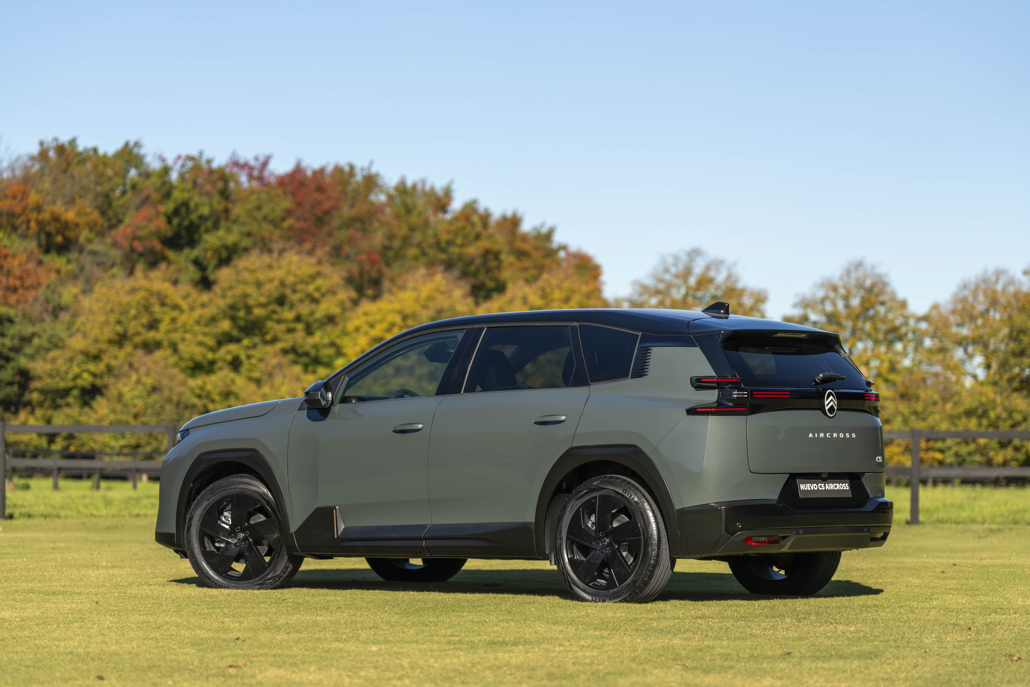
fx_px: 3290
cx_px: 515
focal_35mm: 115
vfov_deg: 11.9
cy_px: 344
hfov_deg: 17.8
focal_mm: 115
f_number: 2.8
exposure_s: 1/1250
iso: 320
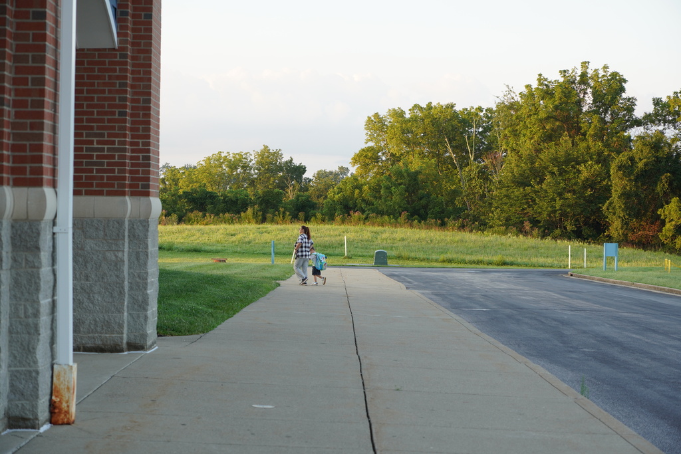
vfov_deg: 16.6
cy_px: 227
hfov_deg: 24.6
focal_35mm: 82
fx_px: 1561
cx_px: 340
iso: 125
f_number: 4
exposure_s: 1/100
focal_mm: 55
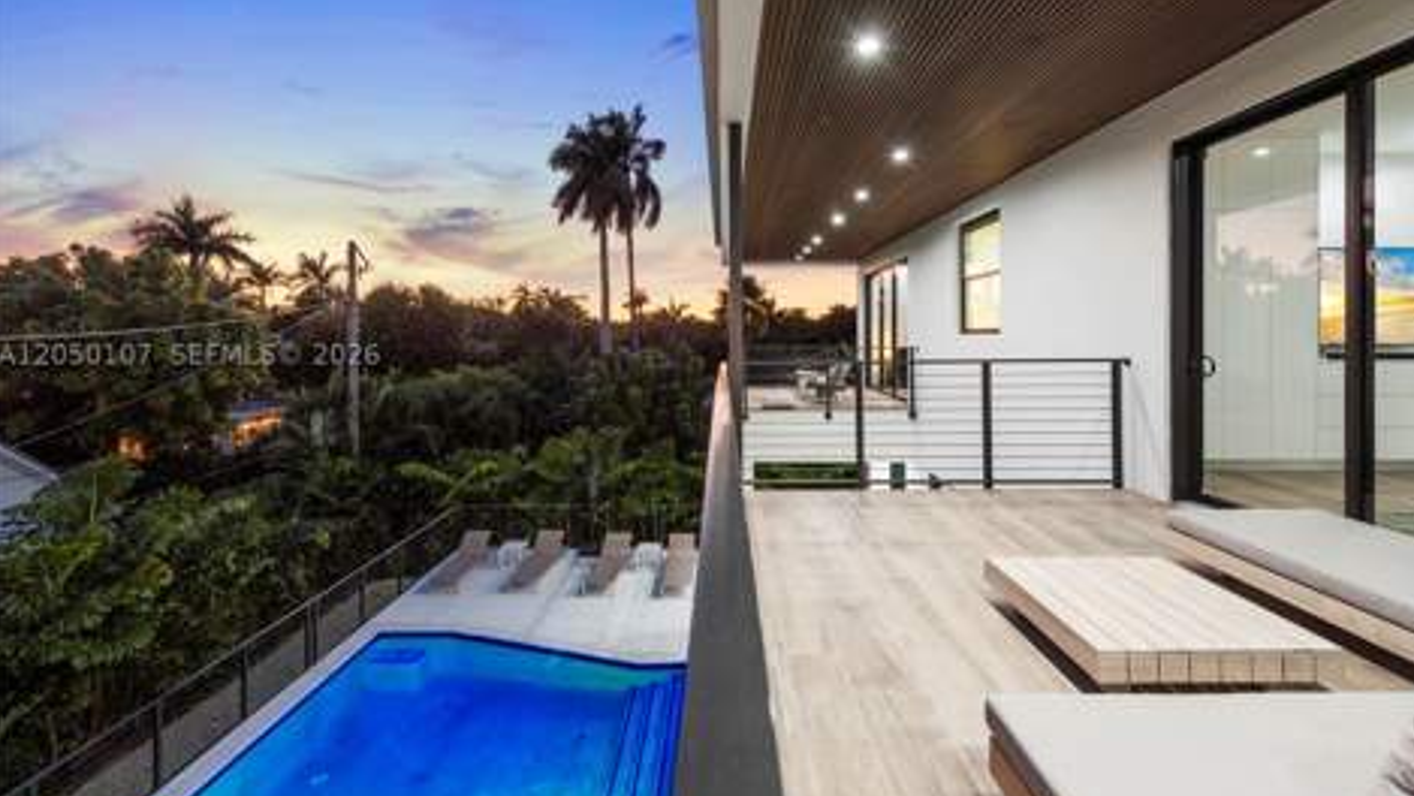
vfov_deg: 70.3
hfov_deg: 103.0
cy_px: 353
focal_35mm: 15
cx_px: 715
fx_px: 563
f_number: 8
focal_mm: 14
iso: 320
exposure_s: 1/5
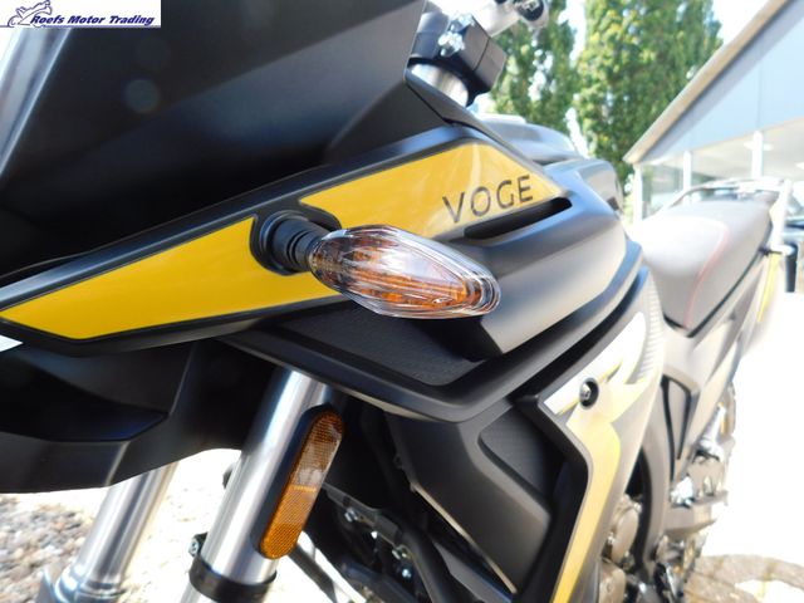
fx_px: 534
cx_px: 402
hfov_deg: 73.9
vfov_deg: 58.9
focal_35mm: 23
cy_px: 302
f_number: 3
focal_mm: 4
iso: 125
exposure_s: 1/160
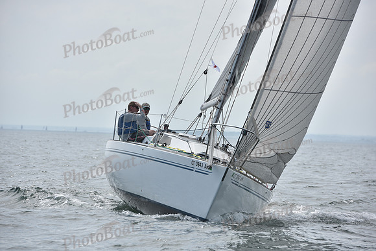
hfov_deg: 10.5
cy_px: 126
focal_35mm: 195
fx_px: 2037
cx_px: 188
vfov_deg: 7.0
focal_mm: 195
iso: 200
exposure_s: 1/1250
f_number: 7.1
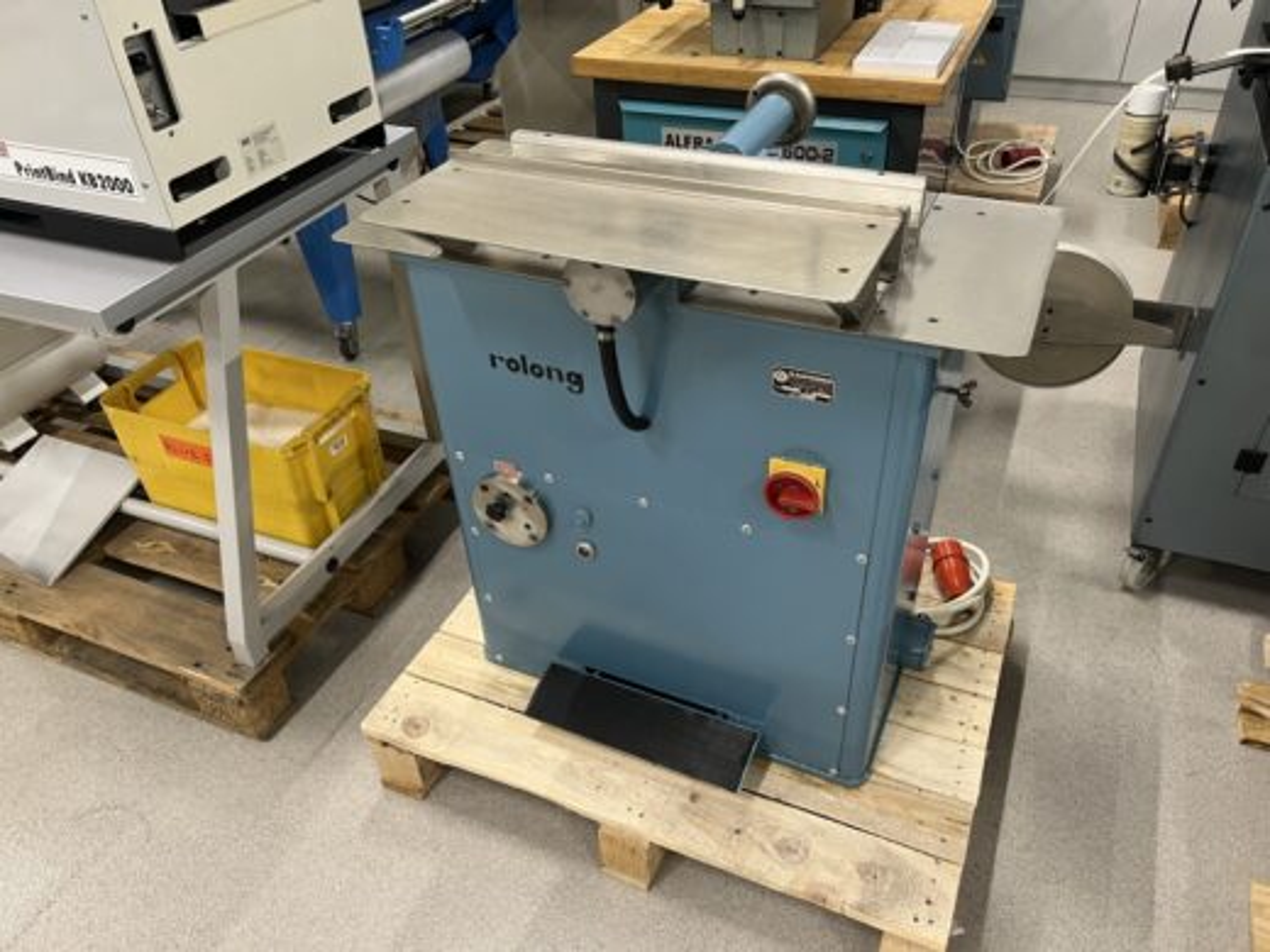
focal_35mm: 26
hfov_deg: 67.3
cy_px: 476
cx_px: 635
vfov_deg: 53.1
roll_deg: +3.9
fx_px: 954
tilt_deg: -39.3
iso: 100
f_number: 1.5
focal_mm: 5.7
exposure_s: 1/50
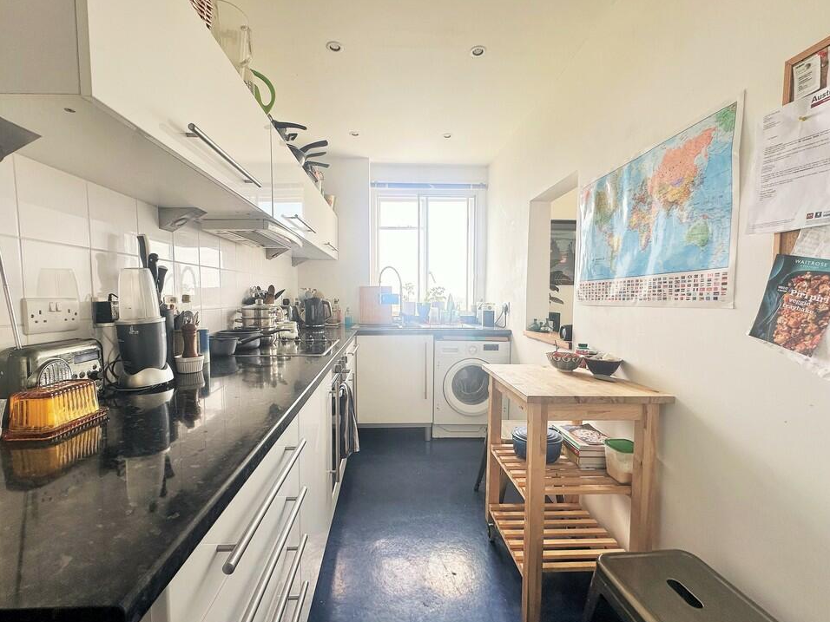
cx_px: 402
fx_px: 360
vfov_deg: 81.7
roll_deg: +0.3
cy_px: 316
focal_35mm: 15
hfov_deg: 98.1
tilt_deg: -3.5
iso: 50
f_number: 2.2
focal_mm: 2.22
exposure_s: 1/99
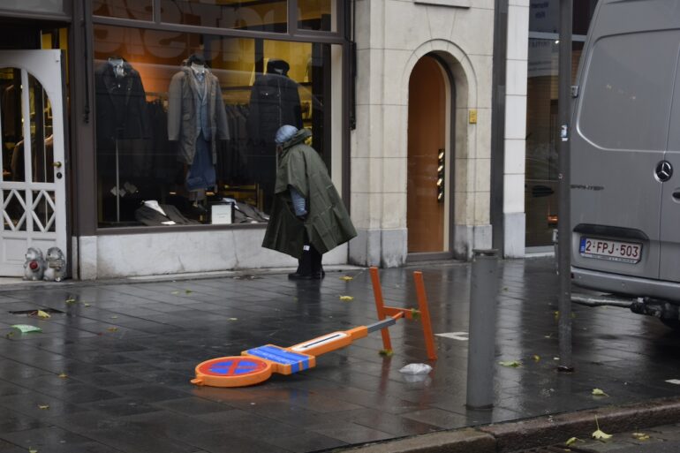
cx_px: 340
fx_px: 1360
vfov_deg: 18.9
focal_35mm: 72
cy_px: 226
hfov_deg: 28.1
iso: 400
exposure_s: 1/100
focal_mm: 48
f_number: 5
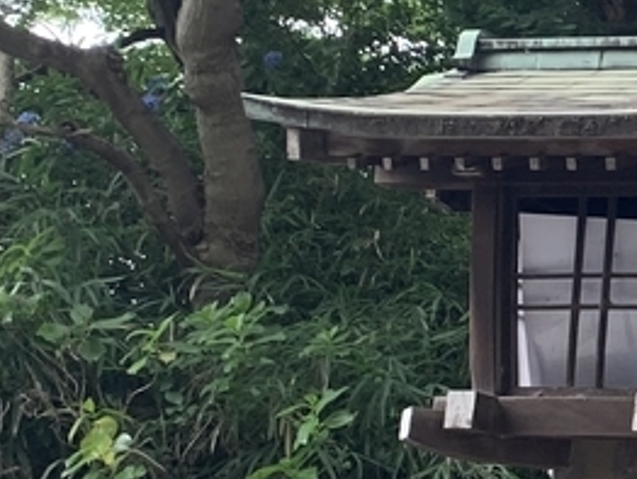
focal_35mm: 119
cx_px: 1286
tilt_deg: +12.6
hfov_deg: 13.9
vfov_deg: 12.5
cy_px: 255
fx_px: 2192
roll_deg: -2.3
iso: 50
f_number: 1.8
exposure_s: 1/121
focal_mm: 4.25
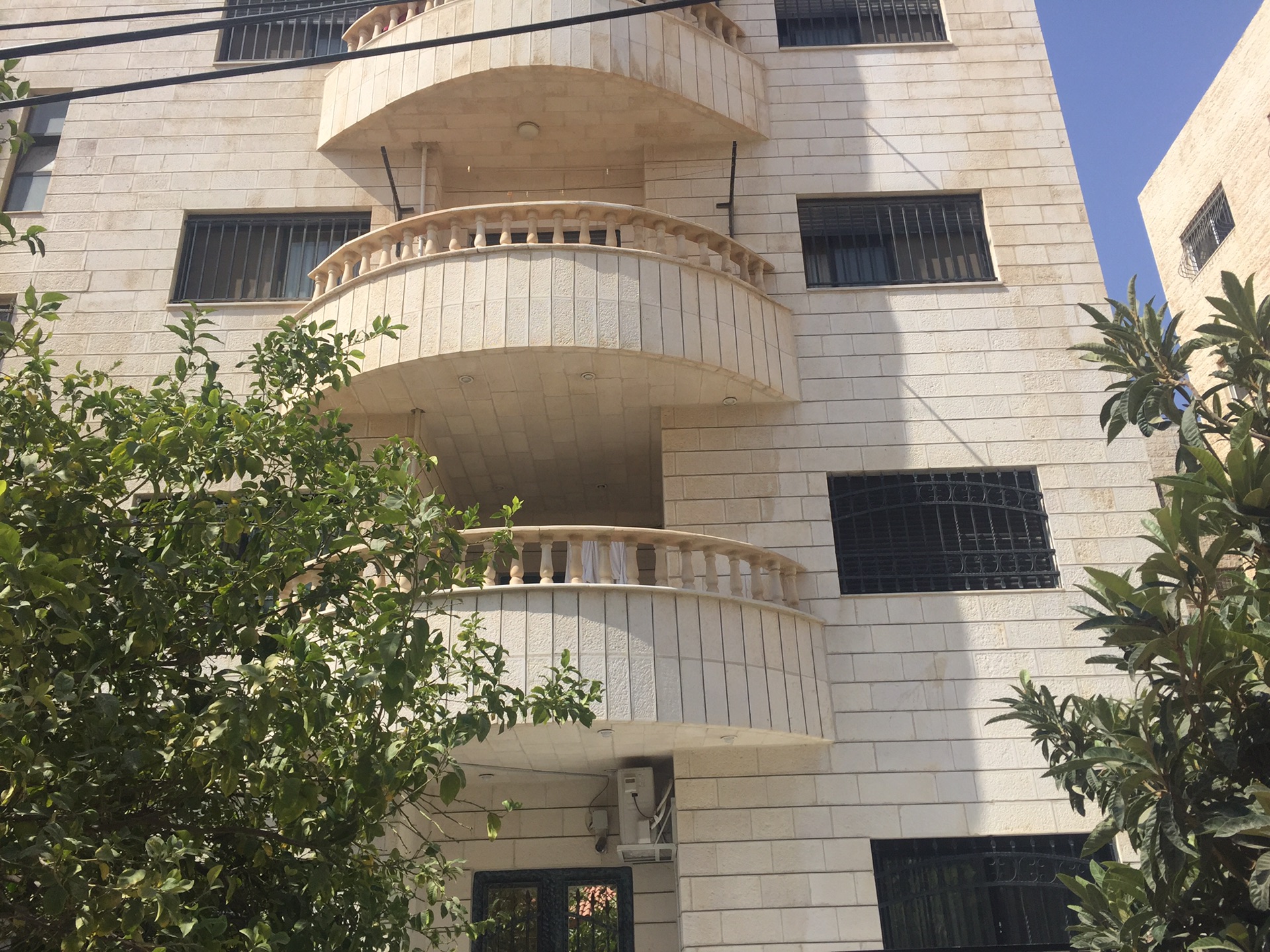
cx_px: 635
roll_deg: +0.6
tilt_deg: +24.5
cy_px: 476
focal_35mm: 29
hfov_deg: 61.7
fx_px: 1064
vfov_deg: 48.2
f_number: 2.2
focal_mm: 4.15
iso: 32
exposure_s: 1/2326
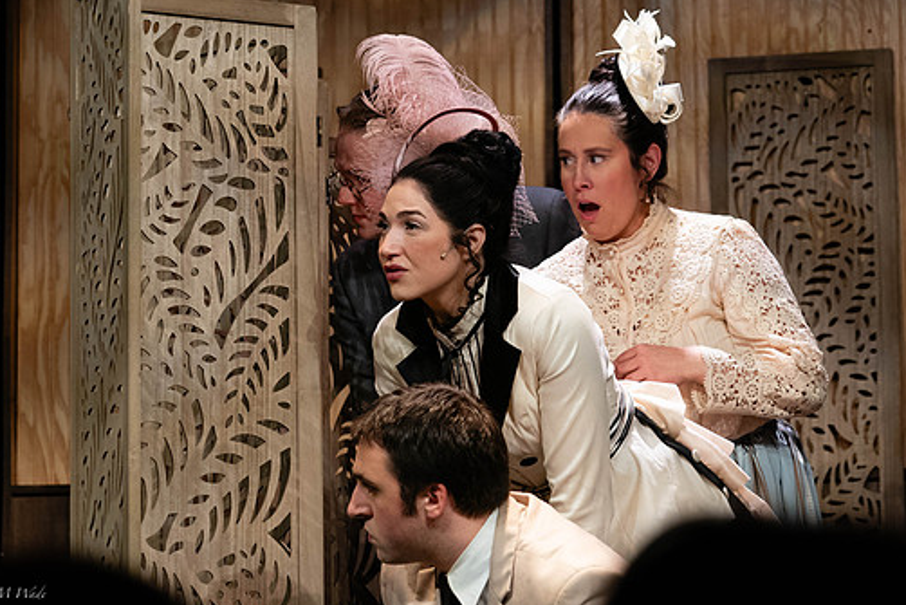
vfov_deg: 9.3
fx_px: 3726
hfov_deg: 13.9
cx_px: 455
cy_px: 286
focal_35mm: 148
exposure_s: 1/250
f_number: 6.3
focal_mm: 128
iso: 2500
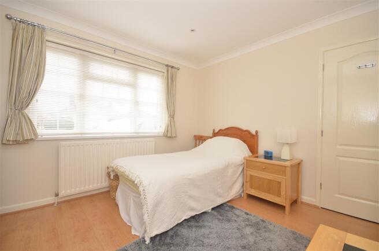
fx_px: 158
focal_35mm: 15
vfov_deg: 77.0
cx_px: 190
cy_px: 126
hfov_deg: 100.5
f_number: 8
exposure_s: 1/20
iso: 640
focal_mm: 10
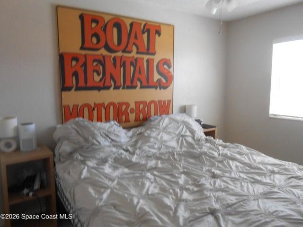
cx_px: 152
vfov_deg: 53.1
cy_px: 114
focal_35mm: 26
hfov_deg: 67.3
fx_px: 228
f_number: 3.5
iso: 160
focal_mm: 4.6
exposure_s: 1/30
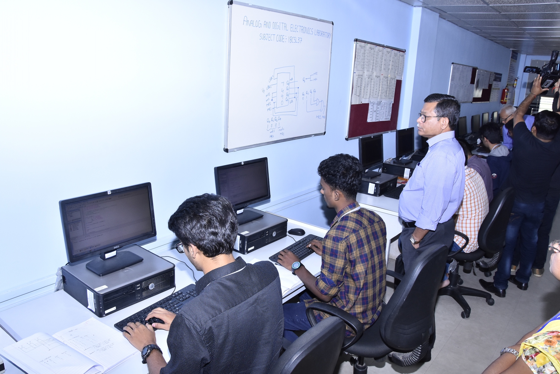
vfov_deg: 48.0
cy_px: 187
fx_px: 420
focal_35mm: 27
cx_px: 280
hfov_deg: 67.4
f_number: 9
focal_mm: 18
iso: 800
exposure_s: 1/125
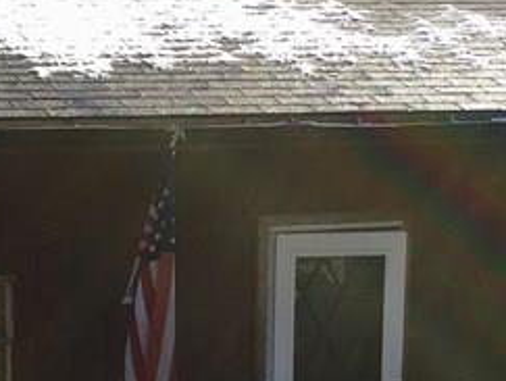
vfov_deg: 12.1
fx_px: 1786
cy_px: 321
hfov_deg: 16.0
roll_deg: -0.8
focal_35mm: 122
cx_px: 75
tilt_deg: -9.2
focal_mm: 4.15
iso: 25
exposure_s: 1/986
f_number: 2.2
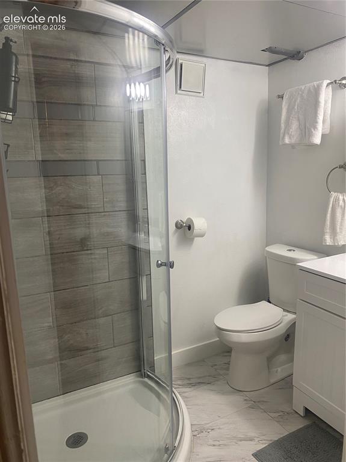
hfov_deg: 53.0
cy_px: 231
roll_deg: +0.7
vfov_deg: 67.3
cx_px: 173
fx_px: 347
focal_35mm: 26
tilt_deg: -10.1
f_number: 1.8
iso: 80
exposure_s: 1/60
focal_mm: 4.25
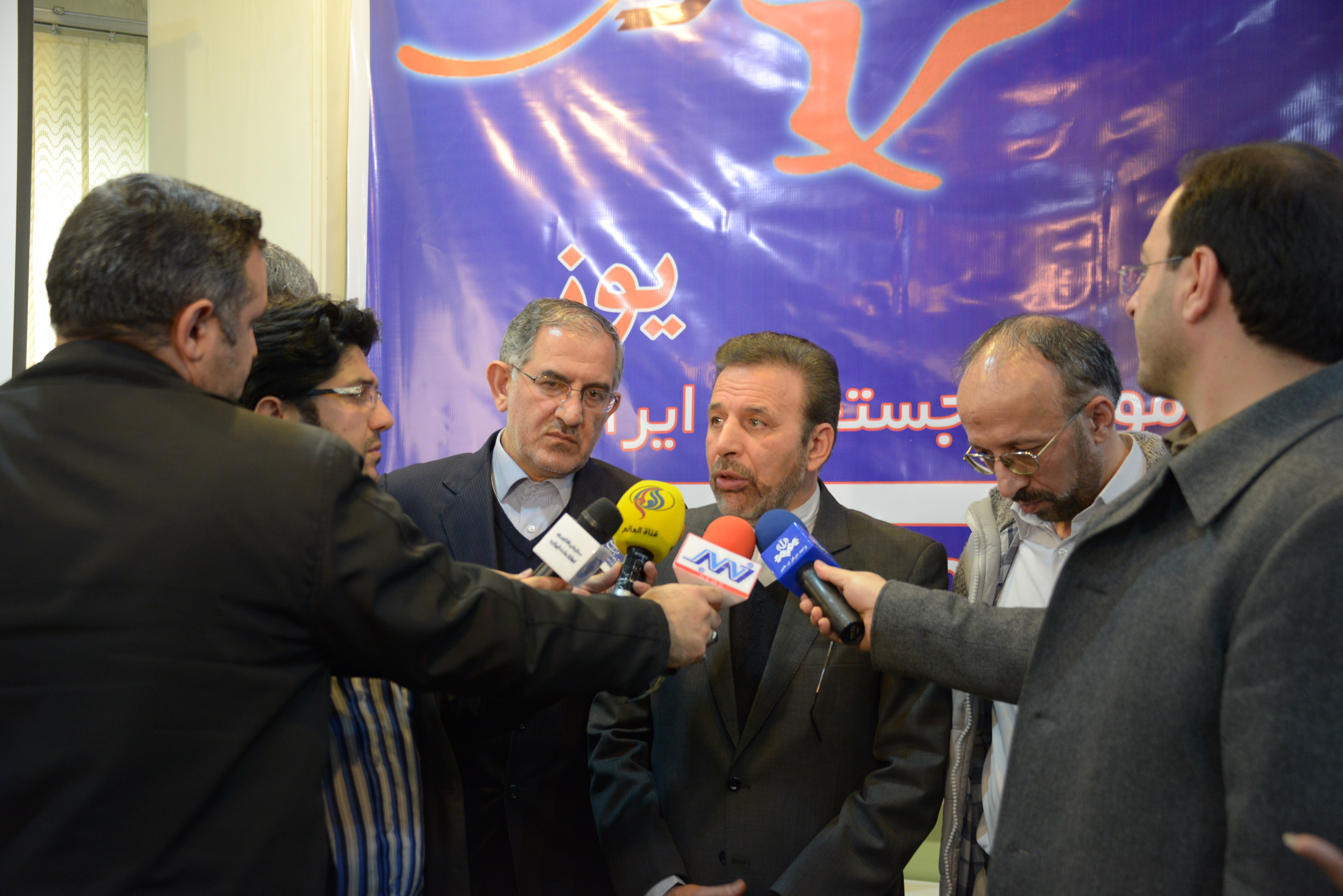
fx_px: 2052
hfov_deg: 36.2
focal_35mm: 55
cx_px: 672
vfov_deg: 24.6
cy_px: 448
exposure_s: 1/60
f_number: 4.5
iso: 1600
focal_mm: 55
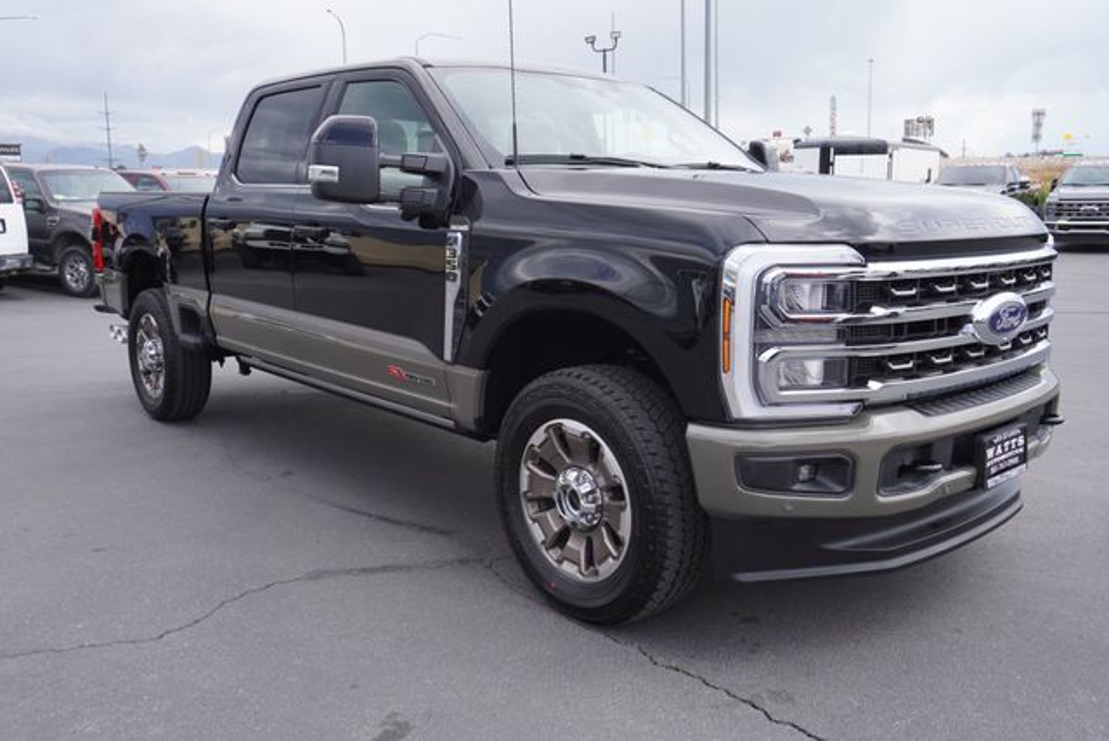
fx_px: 971
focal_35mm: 32
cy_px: 370
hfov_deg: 59.4
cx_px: 554
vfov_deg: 41.8
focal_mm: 21
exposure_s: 1/160
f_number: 6.3
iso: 100
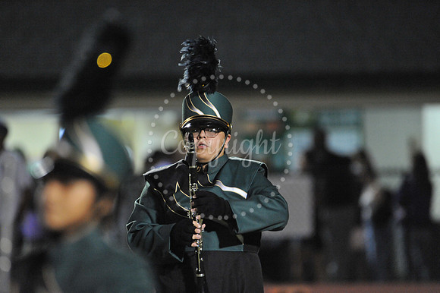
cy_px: 146
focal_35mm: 600
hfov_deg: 3.4
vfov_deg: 2.3
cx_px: 220
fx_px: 7329
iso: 6400
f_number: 6.3
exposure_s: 1/160
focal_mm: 600
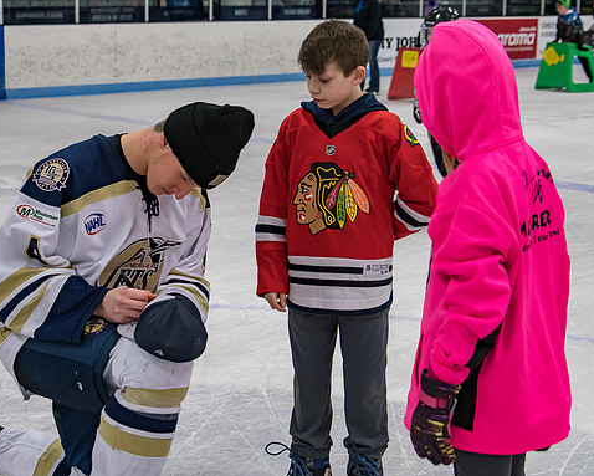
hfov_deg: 27.8
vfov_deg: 22.5
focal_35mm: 68
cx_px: 224
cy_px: 211
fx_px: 1196
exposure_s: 1/500
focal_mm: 35
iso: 640
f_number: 4
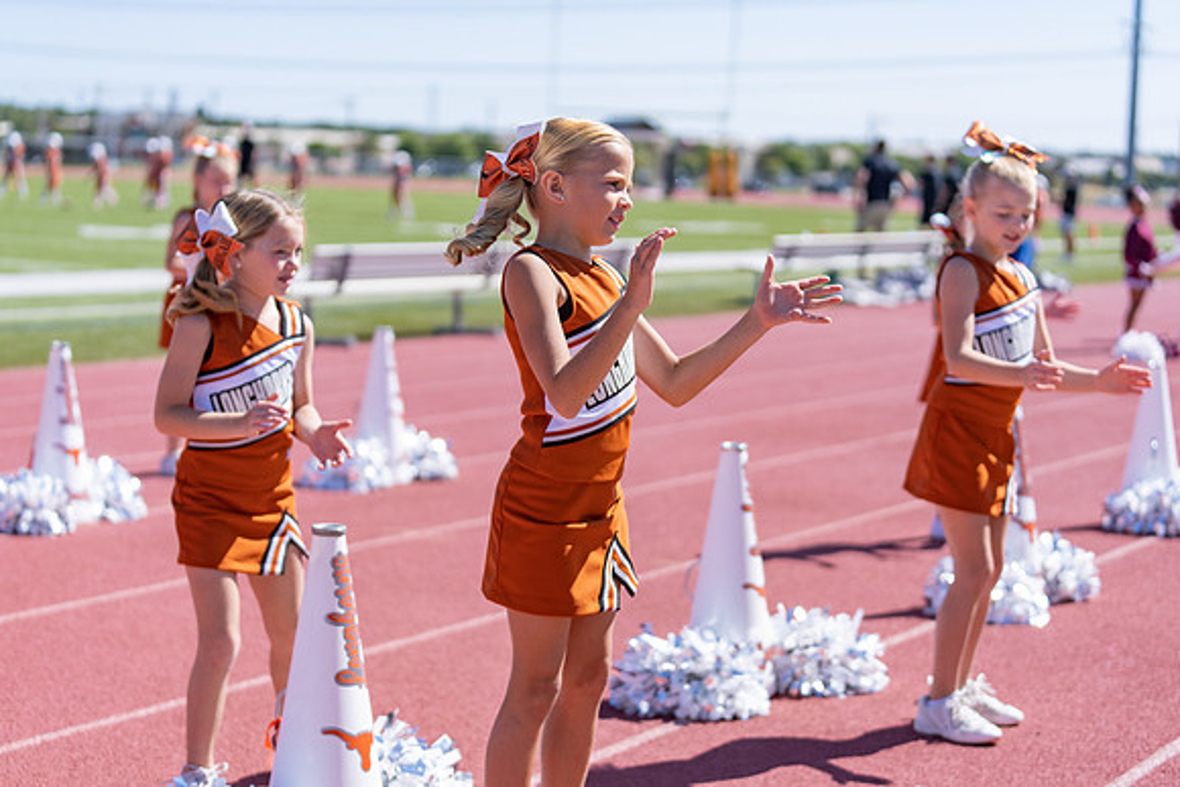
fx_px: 2295
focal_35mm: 70
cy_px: 394
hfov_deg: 28.8
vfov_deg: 19.5
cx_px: 590
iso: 100
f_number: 2.8
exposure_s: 1/1600
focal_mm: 70
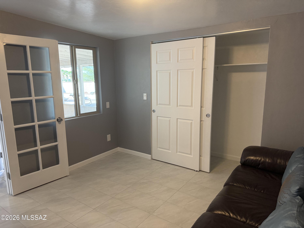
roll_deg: +0.8
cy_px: 114
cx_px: 152
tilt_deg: -10.1
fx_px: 211
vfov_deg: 56.8
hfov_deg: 71.6
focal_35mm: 24
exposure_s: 1/120
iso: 320
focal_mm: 6.76
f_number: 1.78
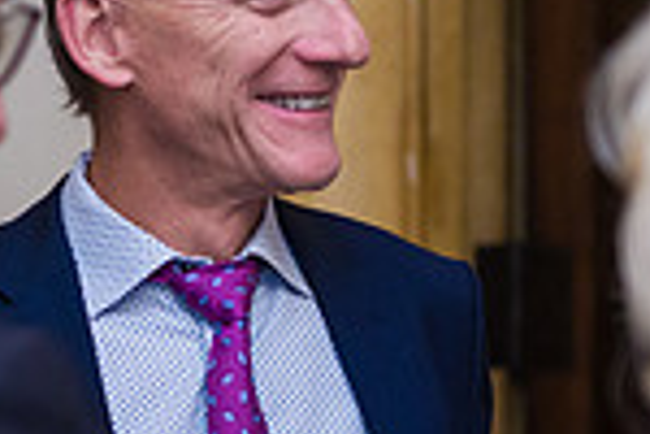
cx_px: 235
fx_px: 4911
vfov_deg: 5.1
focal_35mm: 272
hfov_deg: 7.6
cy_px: 217
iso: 1600
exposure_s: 1/200
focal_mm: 70
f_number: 3.2
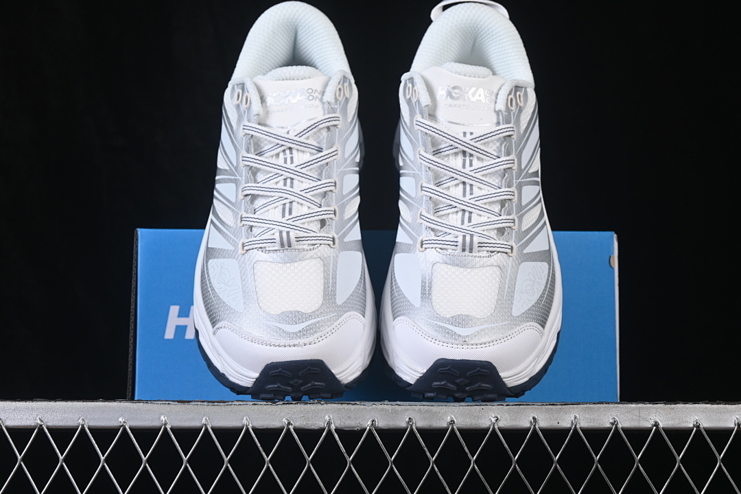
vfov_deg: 18.2
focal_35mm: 75
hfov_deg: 27.0
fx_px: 1544
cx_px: 370
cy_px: 247
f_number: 8
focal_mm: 50
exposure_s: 1/80
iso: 160
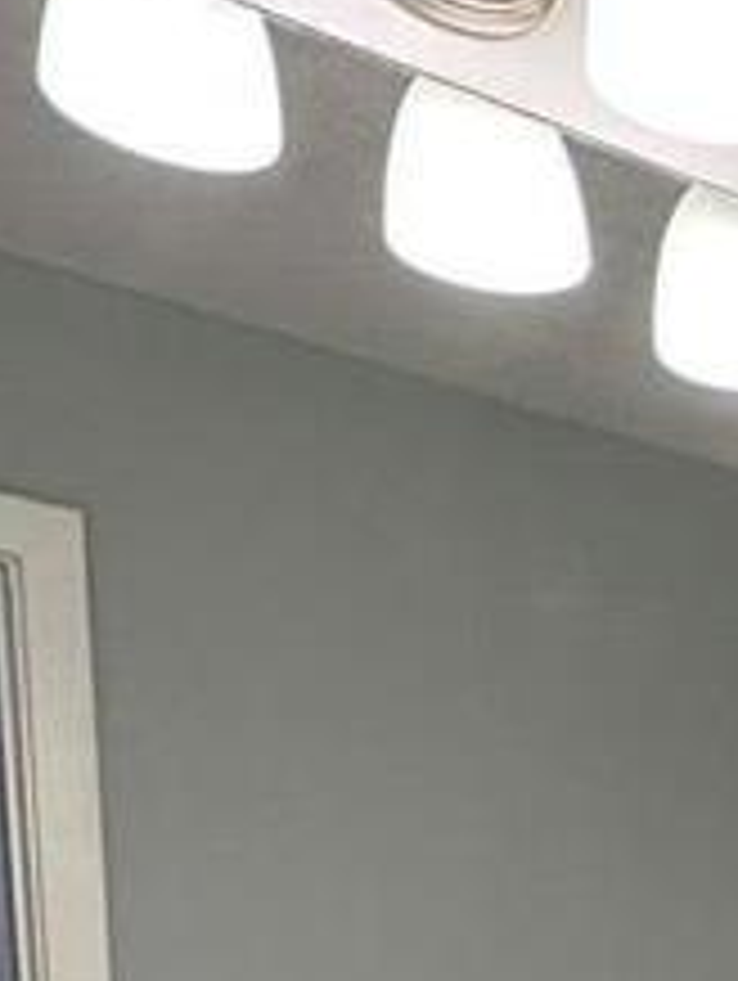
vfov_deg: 20.8
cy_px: 1548
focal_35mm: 77
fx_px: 2185
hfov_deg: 15.6
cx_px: 1440
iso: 200
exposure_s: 1/120
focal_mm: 2.22
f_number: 2.2
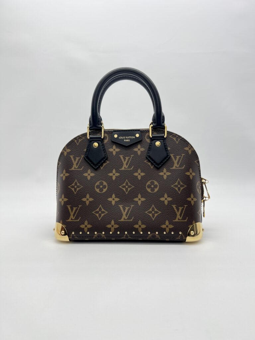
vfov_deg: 67.3
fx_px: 255
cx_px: 128
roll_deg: +0.4
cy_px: 170
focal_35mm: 26
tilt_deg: -3.6
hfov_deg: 53.1
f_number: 1.5
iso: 32
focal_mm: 5.7
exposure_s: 1/144
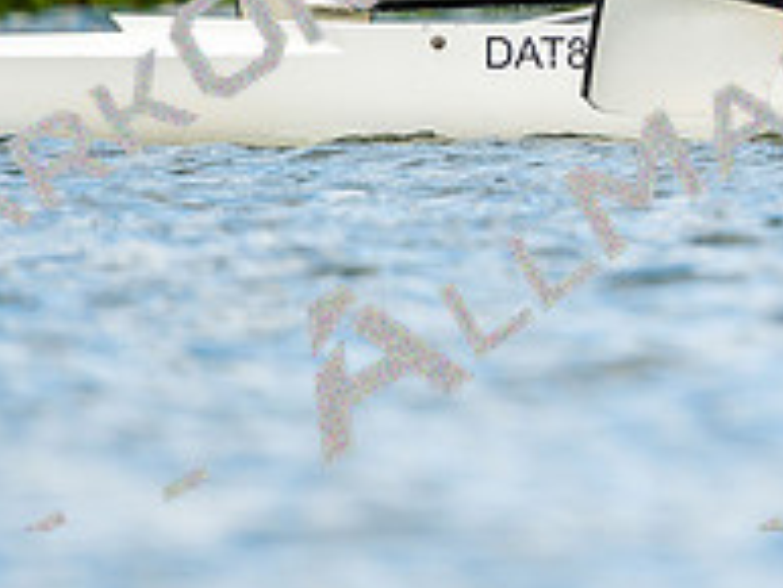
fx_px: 39315
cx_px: 1132
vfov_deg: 0.9
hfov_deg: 1.1
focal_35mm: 1737
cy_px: -164
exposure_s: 1/2000
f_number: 6.3
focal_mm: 600
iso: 400
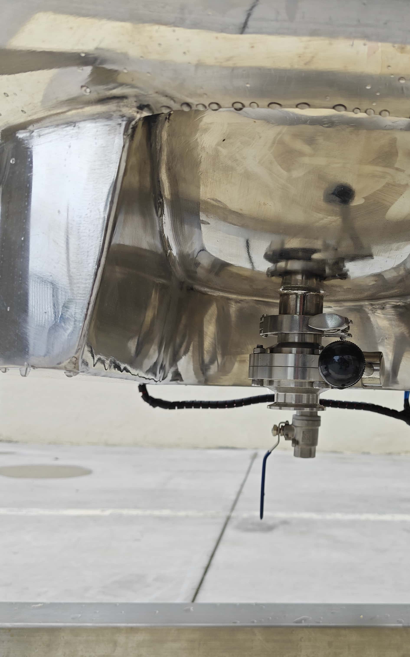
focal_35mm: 33
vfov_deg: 58.1
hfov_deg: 36.8
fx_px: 590
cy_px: 330
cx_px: 336
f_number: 1.8
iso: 50
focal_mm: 5.43
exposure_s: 1/710
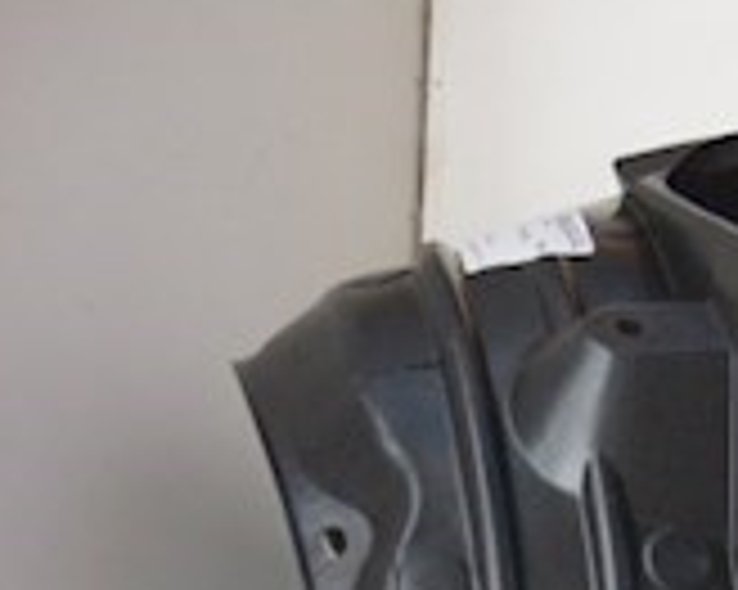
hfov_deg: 17.6
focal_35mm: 107
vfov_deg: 13.3
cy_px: 977
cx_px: 706
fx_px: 2336
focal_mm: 26
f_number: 4.5
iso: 1600
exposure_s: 1/80
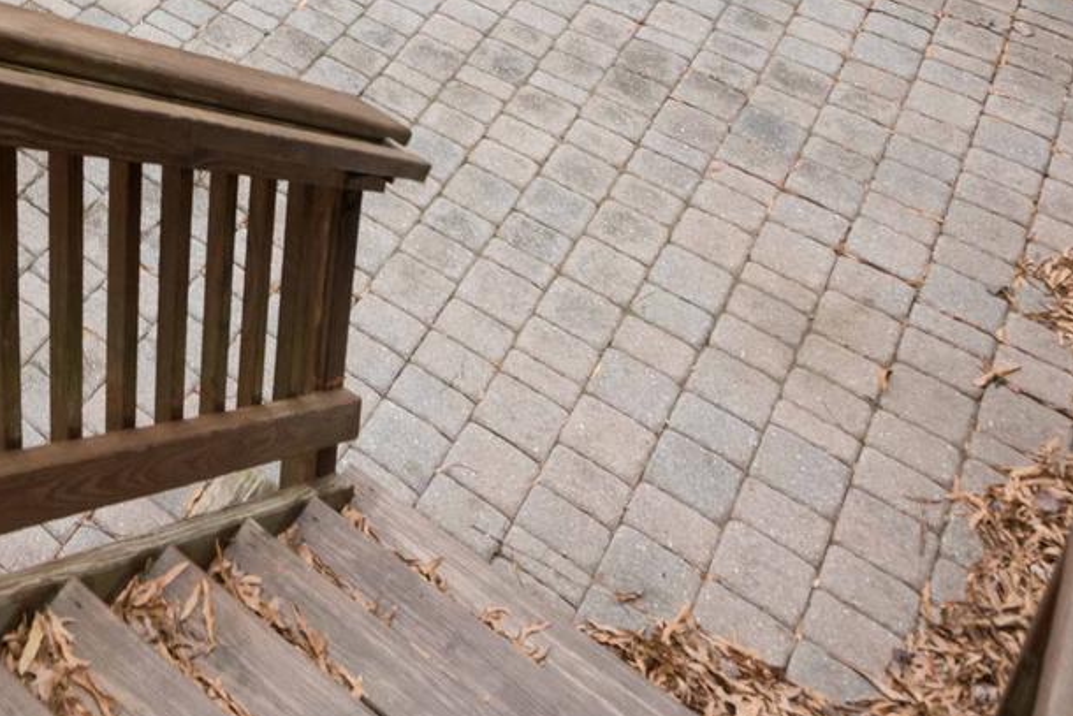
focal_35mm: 47
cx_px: -88
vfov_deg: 22.7
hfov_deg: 36.1
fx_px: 1401
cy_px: -392
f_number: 5.6
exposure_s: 1/200
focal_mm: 14
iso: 200
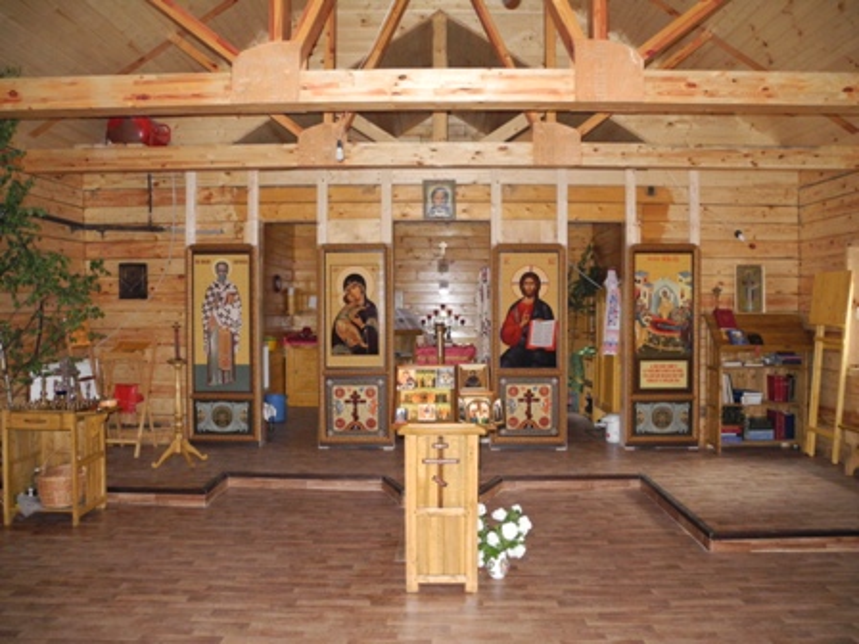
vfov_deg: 49.7
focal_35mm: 28
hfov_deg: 63.4
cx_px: 430
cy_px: 322
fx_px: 695
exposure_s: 1/30
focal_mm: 6
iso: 538
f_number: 2.8
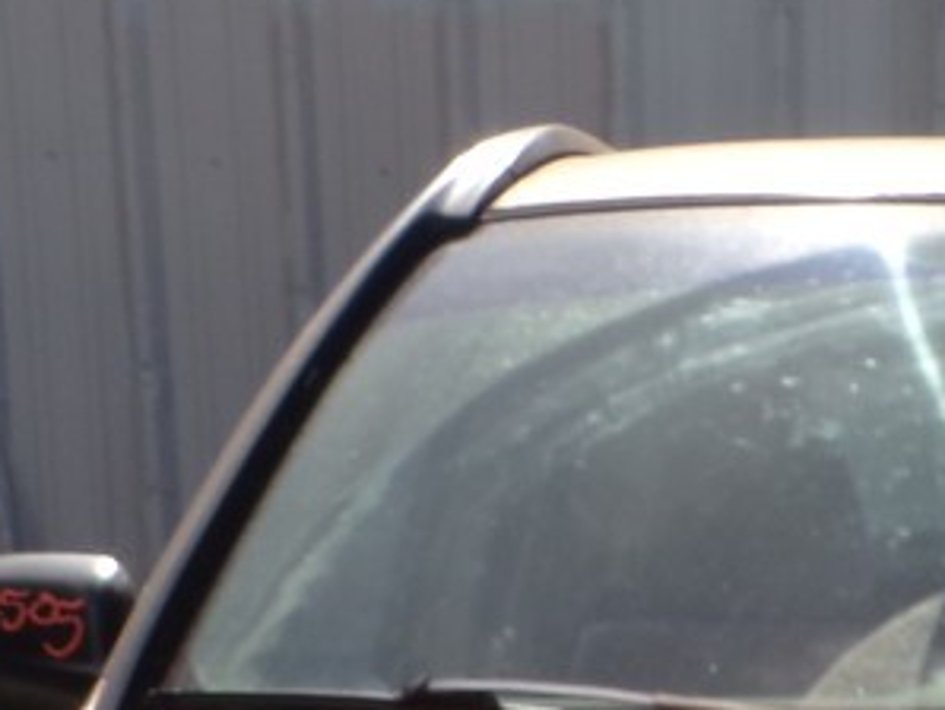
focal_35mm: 103
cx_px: 1230
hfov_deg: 17.8
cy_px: 1423
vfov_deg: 12.6
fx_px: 2814
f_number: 4.4
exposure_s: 1/600
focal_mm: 4.3
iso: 100
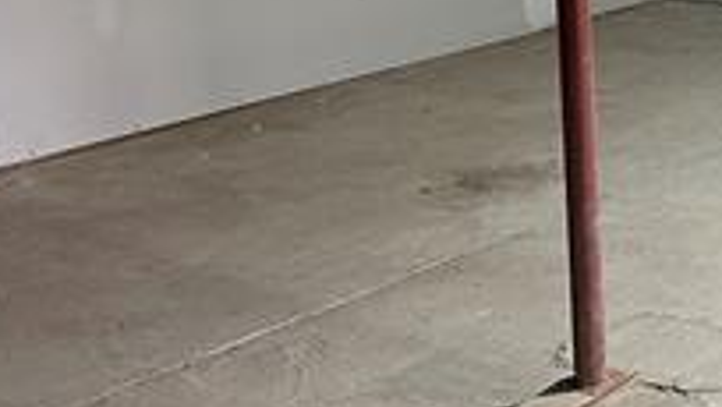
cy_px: -30
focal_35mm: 82
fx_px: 1571
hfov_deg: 22.2
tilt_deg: -9.9
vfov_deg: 14.5
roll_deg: +1.1
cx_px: 1030
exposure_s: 1/60
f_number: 1.78
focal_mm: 6.86
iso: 250
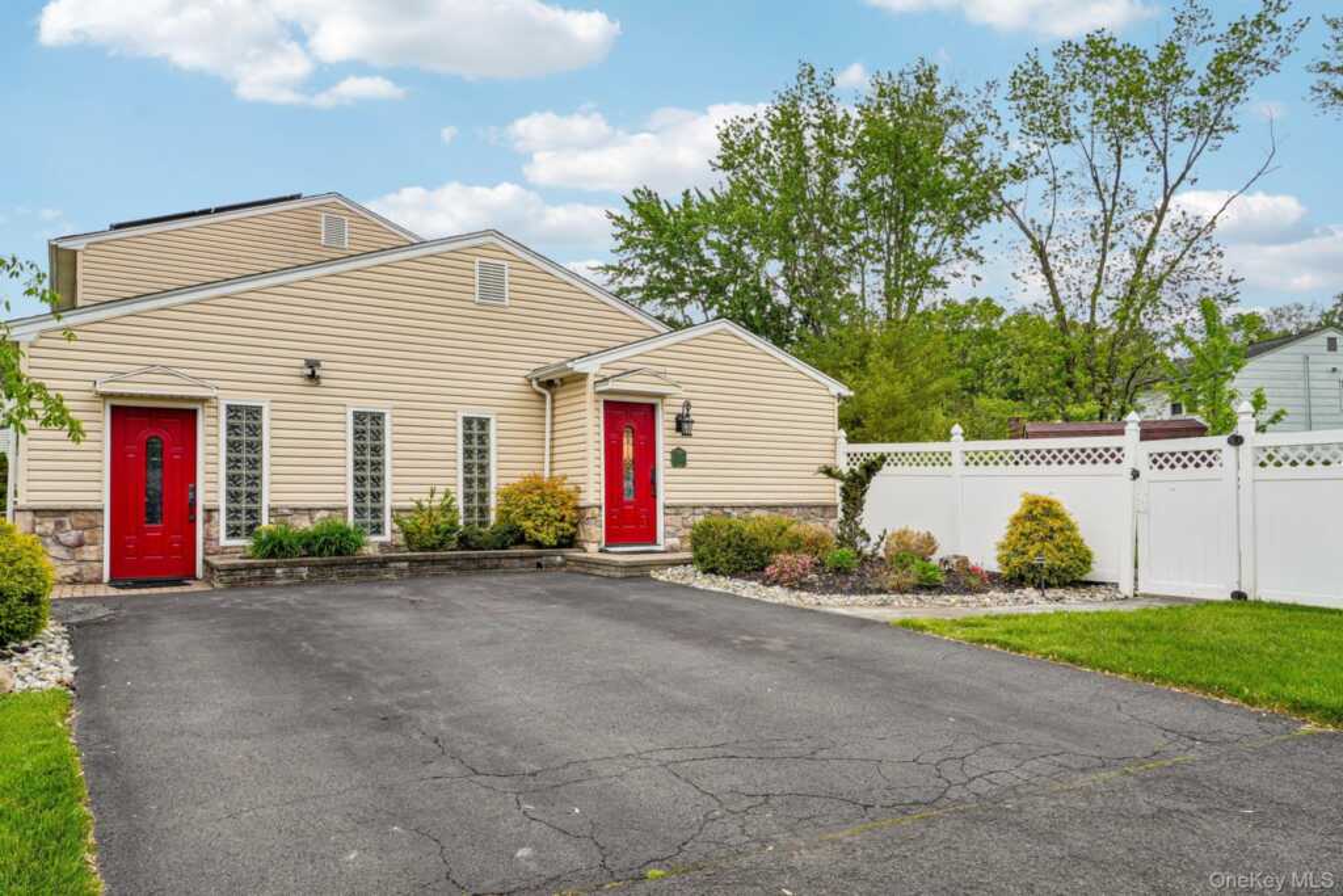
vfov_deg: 53.1
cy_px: 448
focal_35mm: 24
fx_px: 895
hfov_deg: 73.7
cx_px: 672
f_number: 8
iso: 125
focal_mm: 24
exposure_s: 1/200
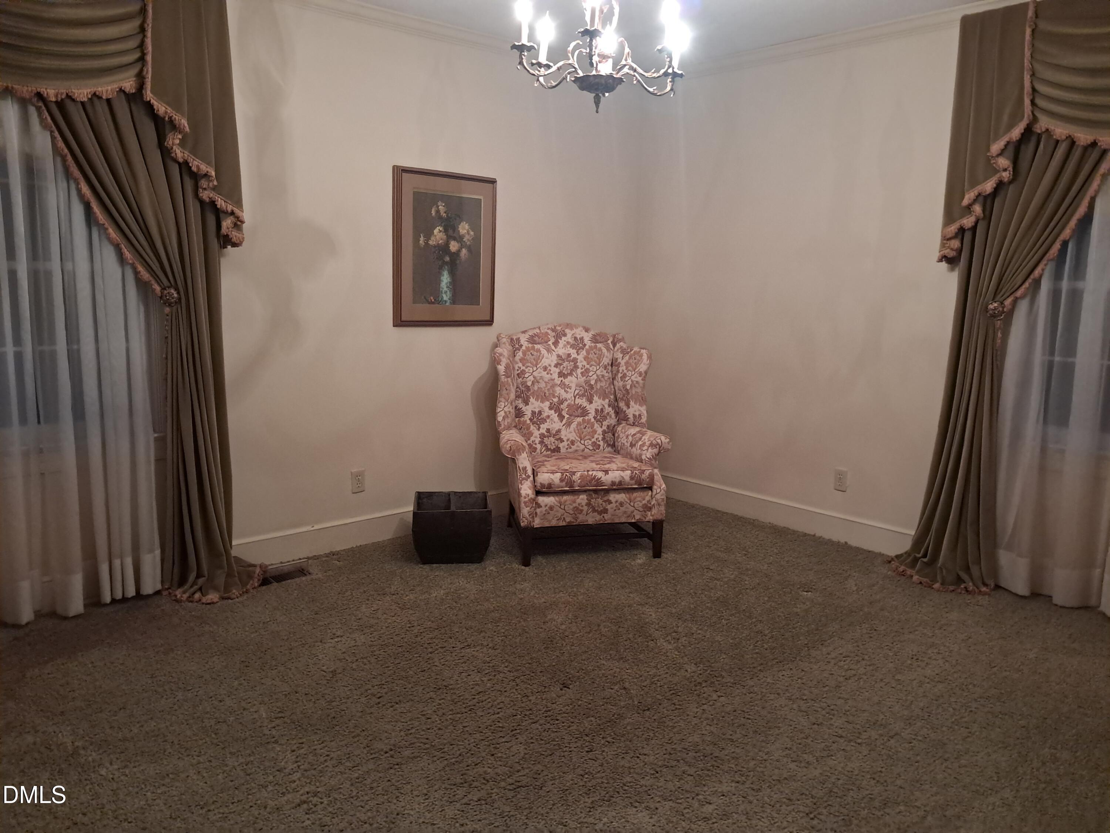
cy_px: 416
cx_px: 555
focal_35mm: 27
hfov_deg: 65.3
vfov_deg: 51.4
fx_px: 866
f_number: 1.8
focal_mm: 4
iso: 800
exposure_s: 1/24
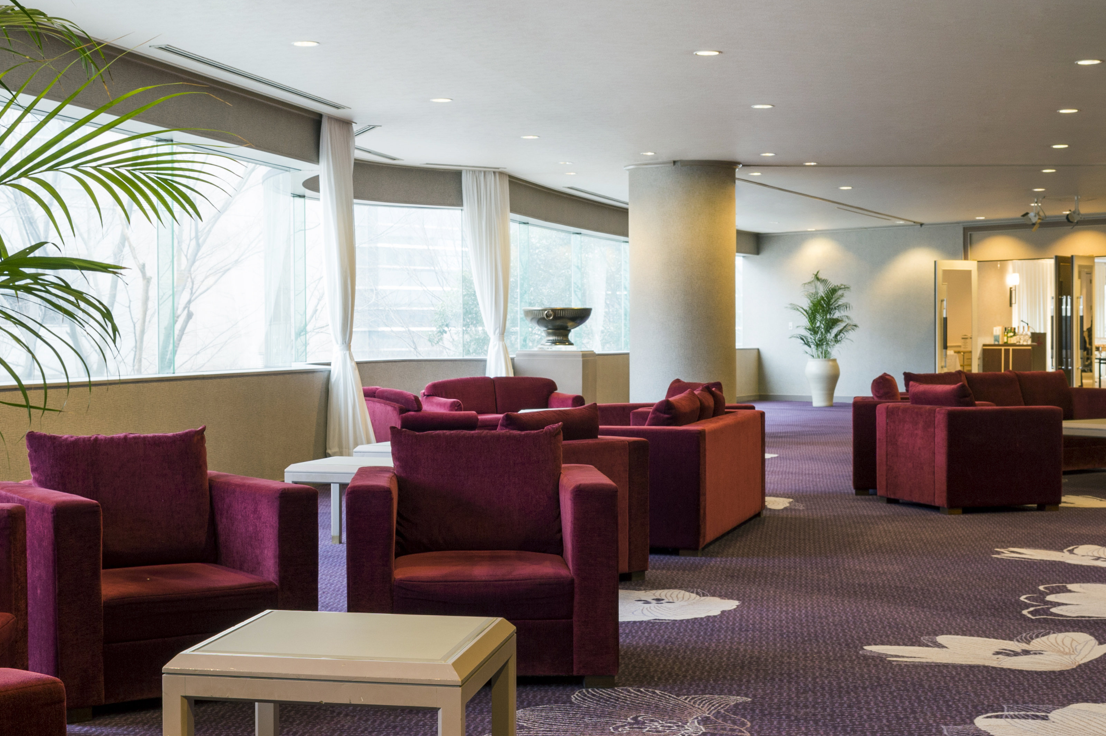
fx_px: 1658
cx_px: 457
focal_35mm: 54
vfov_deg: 25.0
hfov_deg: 36.8
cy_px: 378
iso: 400
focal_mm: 35
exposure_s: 1/1.67
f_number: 11
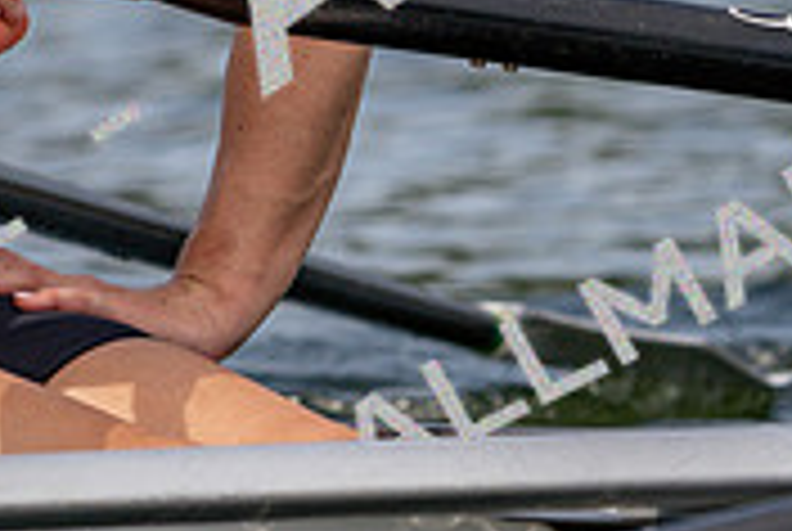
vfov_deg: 1.6
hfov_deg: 2.5
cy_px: -331
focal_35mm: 839
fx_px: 18489
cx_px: -148
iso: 250
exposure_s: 1/1600
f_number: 5.6
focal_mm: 255
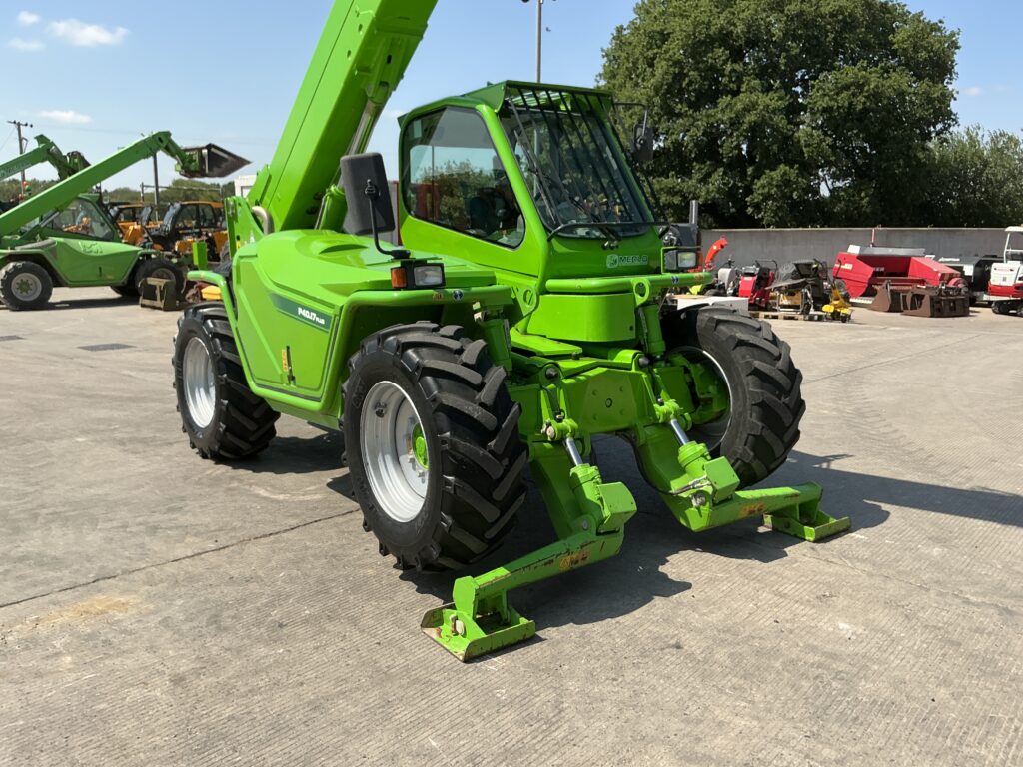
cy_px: 384
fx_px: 827
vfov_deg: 49.7
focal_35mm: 28
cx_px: 512
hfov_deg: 63.4
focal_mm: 3
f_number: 1.8
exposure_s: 1/1577
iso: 25
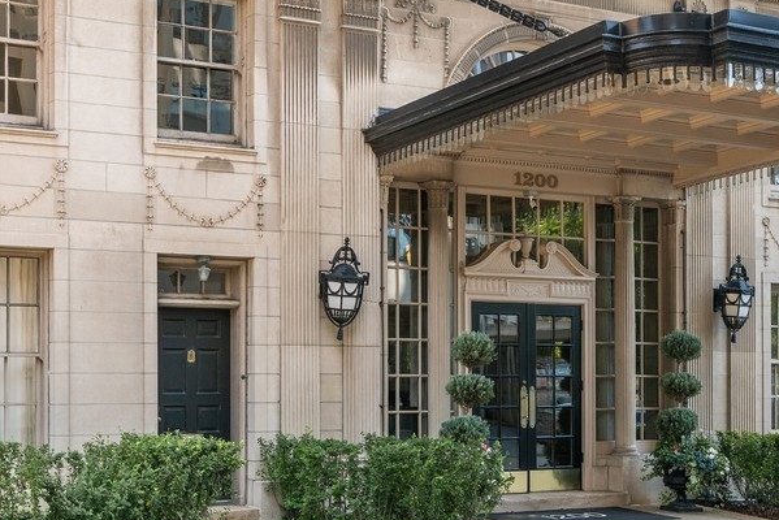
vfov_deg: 21.5
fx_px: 1364
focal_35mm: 63
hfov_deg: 31.8
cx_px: 460
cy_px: 155
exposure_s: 1/125
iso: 320
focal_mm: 28
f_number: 8
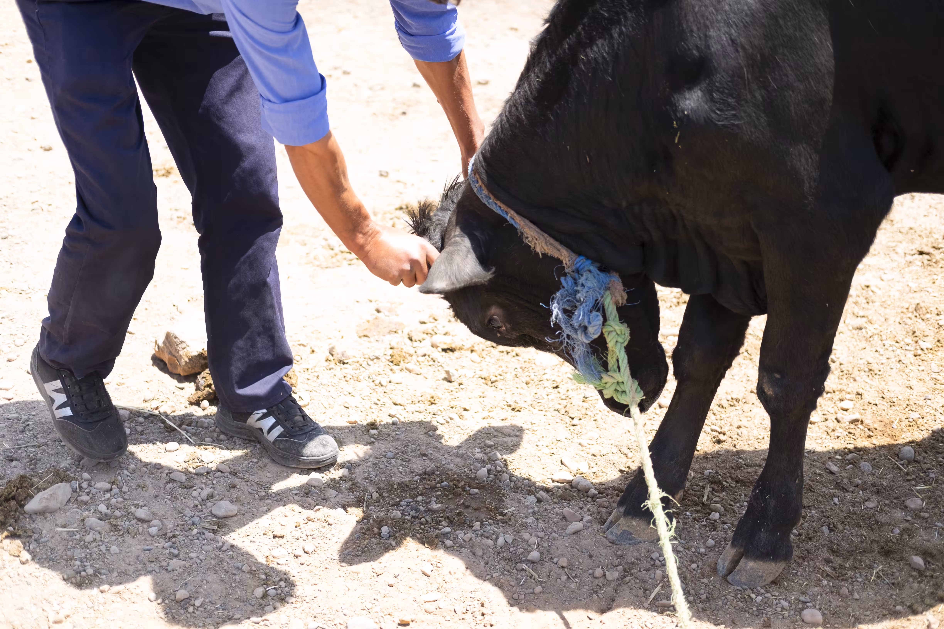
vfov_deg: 25.5
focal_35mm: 53
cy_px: 314
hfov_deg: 37.5
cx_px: 472
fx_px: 1390
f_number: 2
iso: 200
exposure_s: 1/2400
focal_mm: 35
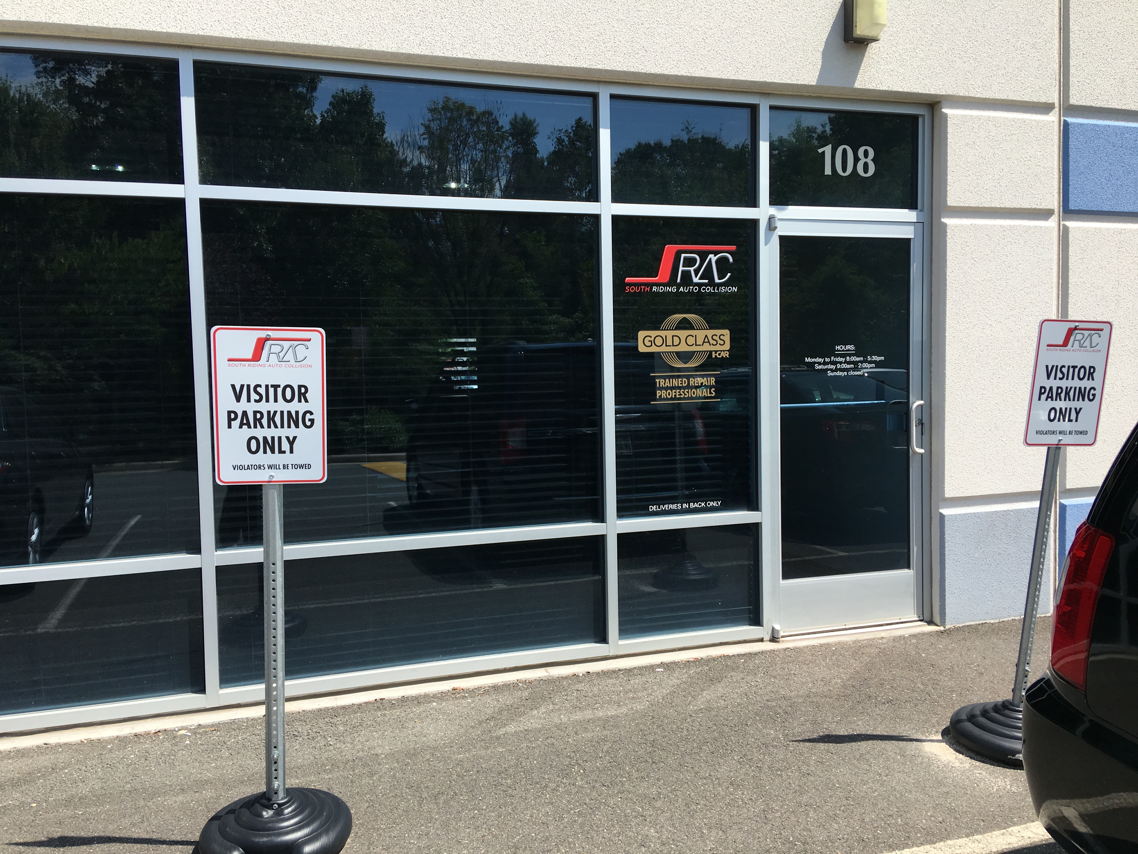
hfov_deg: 61.7
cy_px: 427
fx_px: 953
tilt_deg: -3.2
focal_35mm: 29
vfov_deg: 48.2
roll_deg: +0.9
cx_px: 569
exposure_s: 1/1202
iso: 25
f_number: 2.2
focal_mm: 4.15
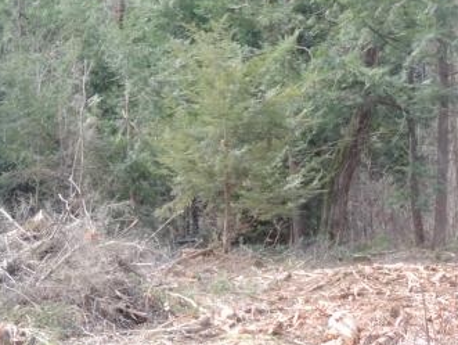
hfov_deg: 7.8
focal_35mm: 254
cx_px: 242
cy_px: 154
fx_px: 3364
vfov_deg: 5.9
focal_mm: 25.8
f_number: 4.4
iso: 180
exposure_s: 1/125
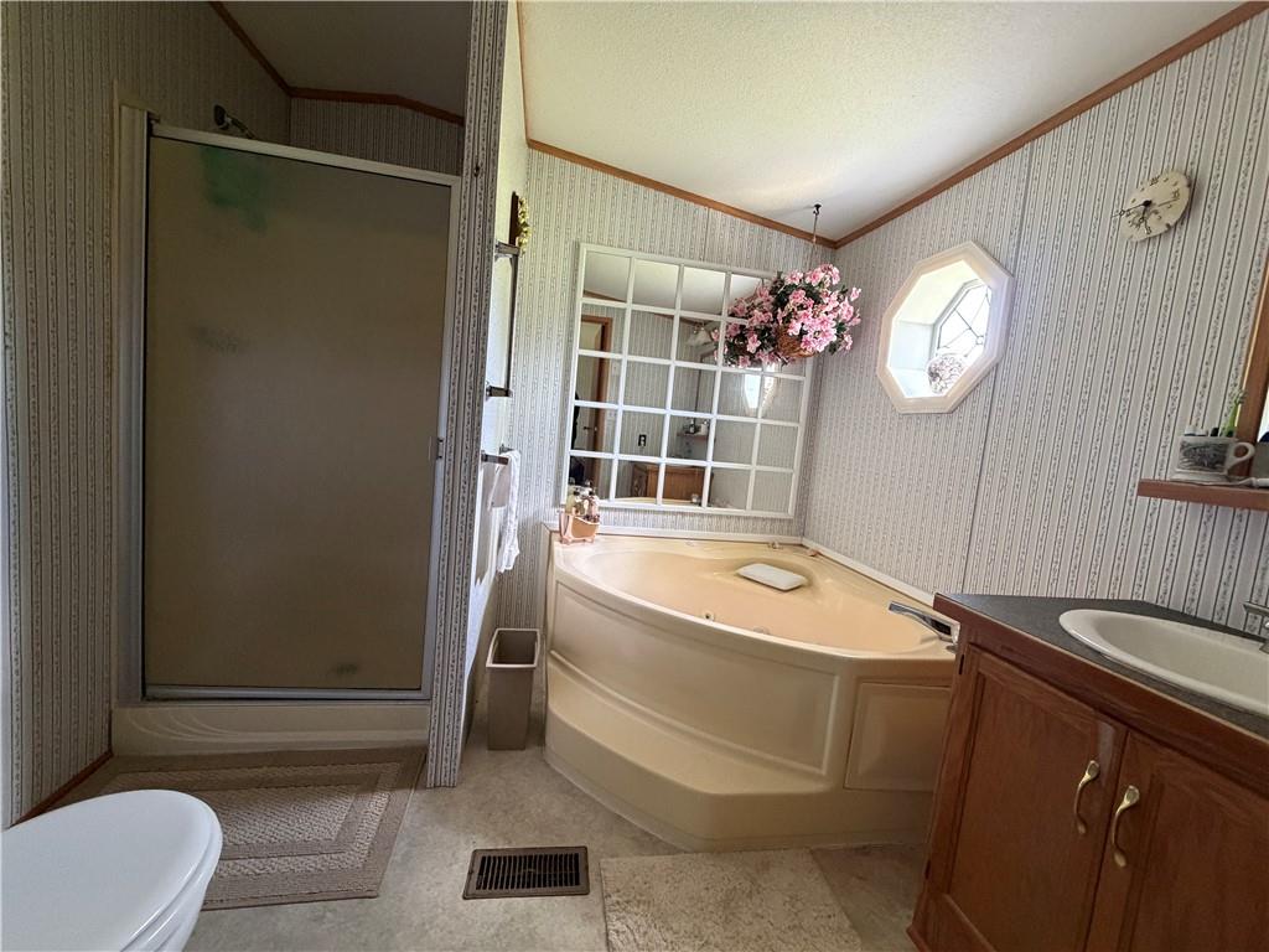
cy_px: 476
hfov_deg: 102.1
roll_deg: -5.1
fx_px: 513
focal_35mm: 14
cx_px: 634
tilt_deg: -5.4
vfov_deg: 85.7
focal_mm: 2.22
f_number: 2.2
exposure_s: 1/60
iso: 500
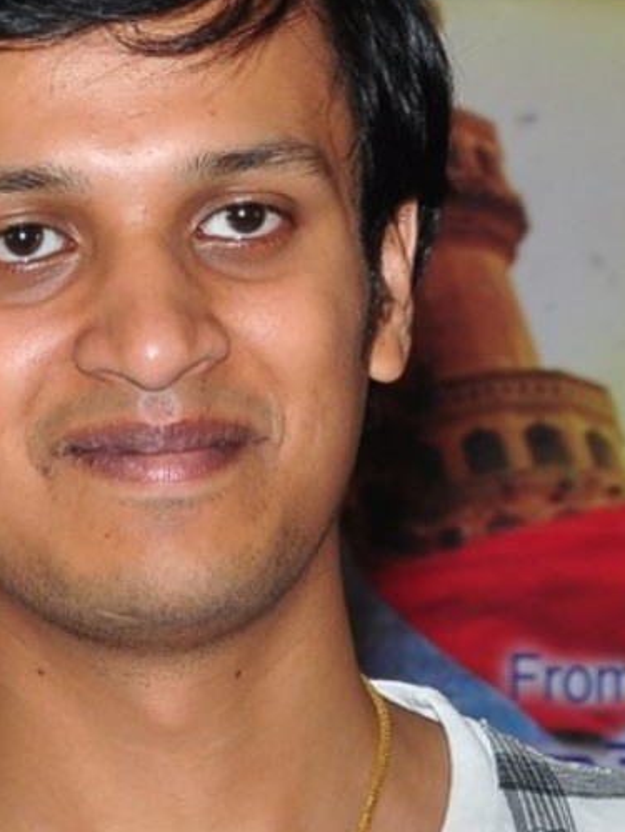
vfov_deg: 4.3
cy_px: 830
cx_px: -787
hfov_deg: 3.2
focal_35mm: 456
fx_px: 10964
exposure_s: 1/125
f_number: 10
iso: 400
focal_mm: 70
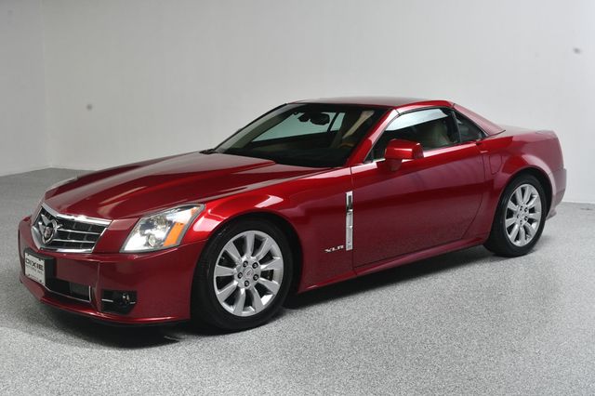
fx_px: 793
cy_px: 198
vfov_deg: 28.0
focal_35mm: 48
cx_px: 298
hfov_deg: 41.1
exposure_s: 1/160
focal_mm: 32
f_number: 13
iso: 100
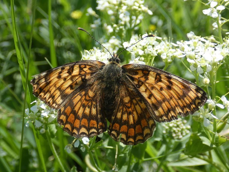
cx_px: 114
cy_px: 86
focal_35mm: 38
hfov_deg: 49.0
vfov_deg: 37.7
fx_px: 251
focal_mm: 6.8
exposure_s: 1/400
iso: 80
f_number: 3.5
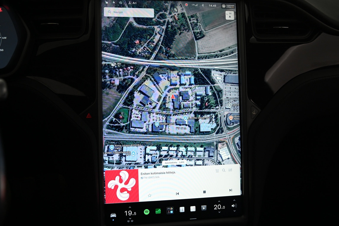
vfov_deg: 42.3
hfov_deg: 60.3
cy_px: 111
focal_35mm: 31
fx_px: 292
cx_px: 170
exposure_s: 1/80
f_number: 5.6
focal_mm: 30
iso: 2000
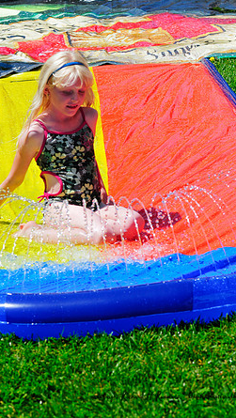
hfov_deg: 10.9
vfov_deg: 19.3
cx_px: 120
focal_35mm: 111
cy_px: 209
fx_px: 1232
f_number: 6.3
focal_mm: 70
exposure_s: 1/640
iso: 200
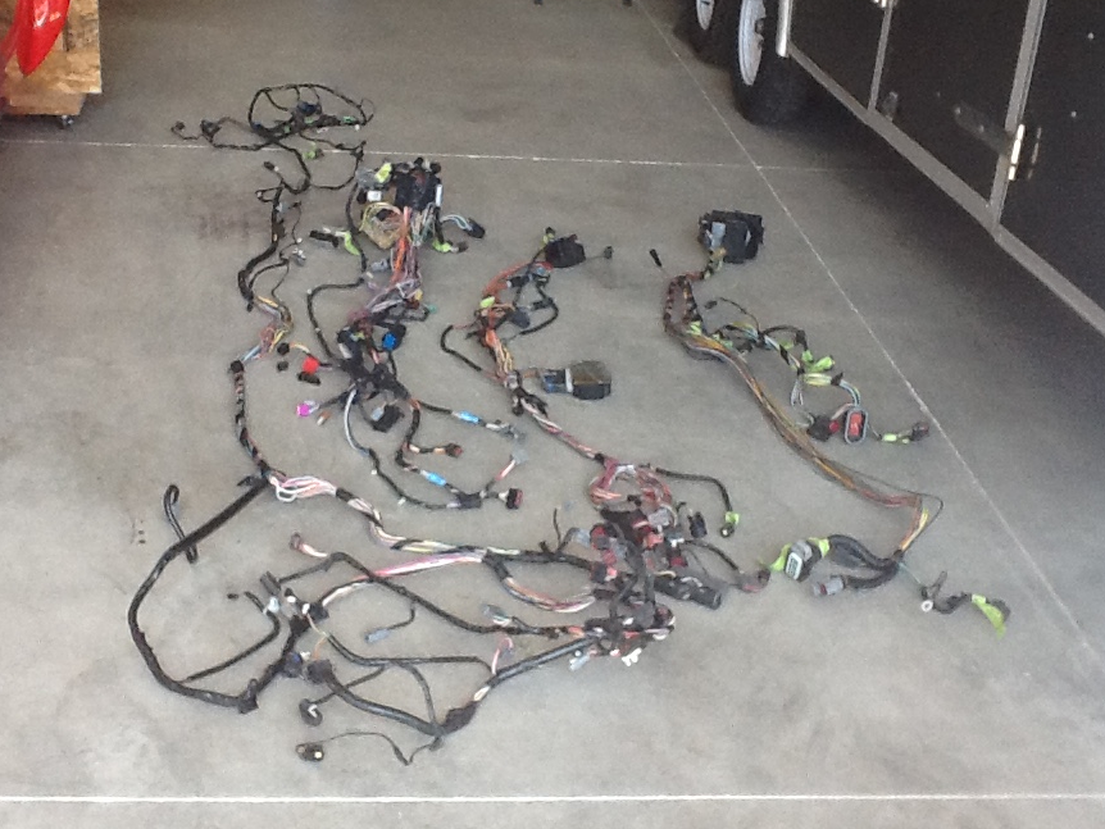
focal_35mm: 49
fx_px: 1565
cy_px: 409
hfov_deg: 38.9
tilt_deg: -28.5
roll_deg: -1.5
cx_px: 508
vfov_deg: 29.7
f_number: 2.4
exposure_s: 1/120
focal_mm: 2.03
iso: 64
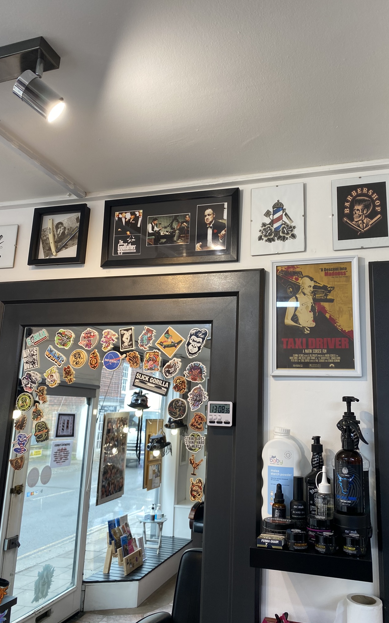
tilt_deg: +12.9
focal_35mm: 28
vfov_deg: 66.5
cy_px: 309
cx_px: 216
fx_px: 475
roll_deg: -2.2
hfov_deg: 44.5
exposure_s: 1/100
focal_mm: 4.25
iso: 64
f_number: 1.8
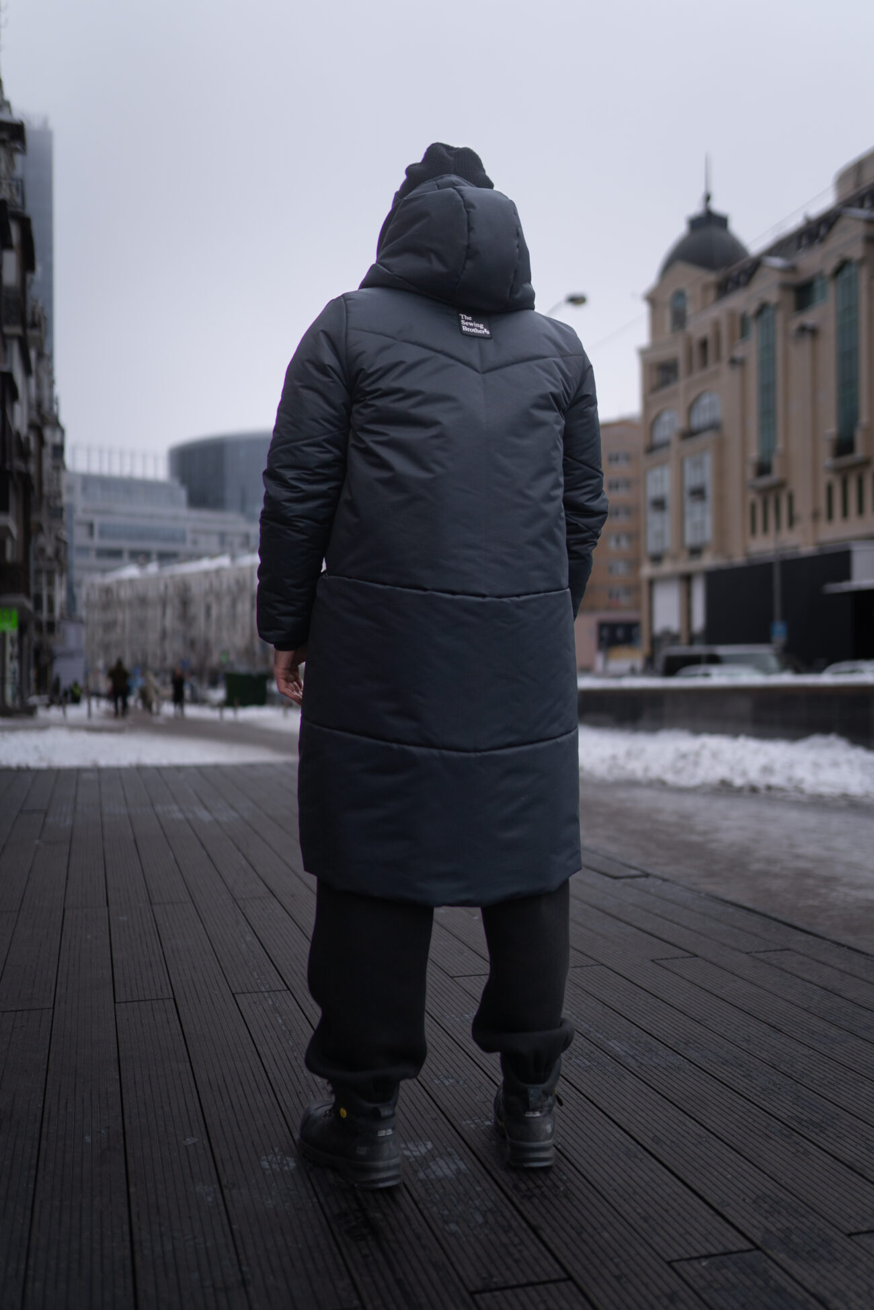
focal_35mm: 35
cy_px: 655
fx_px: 1274
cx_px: 437
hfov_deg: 37.9
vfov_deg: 54.4
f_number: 1.4
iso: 160
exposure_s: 1/4000
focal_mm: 35
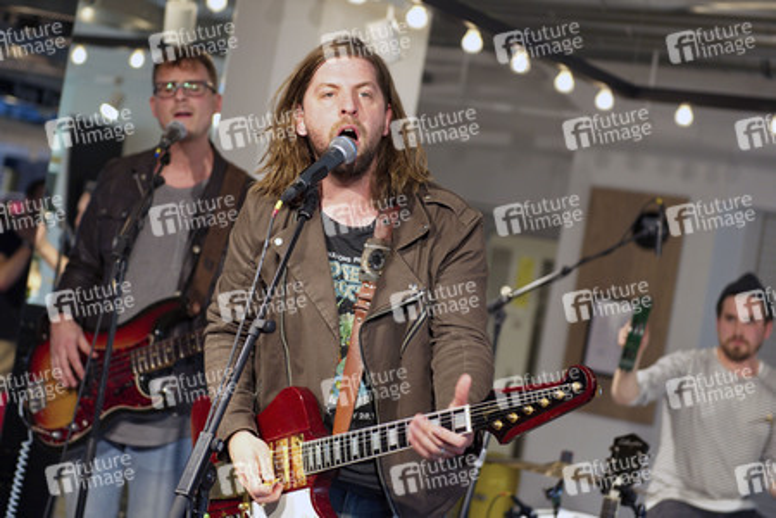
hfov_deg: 28.8
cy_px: 259
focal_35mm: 70
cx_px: 388
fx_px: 1509
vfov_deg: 19.5
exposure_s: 1/200
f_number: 3.5
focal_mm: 70
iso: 1600
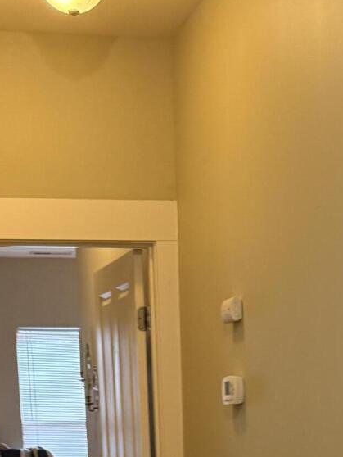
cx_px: 201
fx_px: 1135
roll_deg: +3.7
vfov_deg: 20.1
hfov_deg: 17.2
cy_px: 652
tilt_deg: -11.0
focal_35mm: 86
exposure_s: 1/60
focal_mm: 6.76
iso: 320
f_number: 1.78
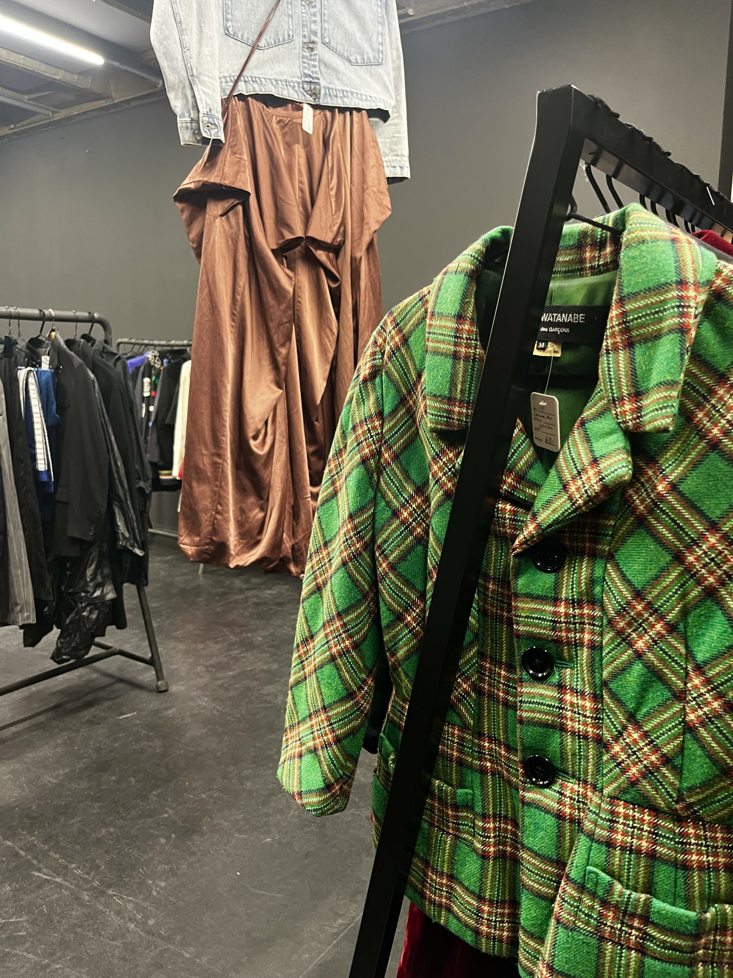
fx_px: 734
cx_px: 366
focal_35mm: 26
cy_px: 489
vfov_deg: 67.3
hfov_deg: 53.1
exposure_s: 1/50
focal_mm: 5.1
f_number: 1.6
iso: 320
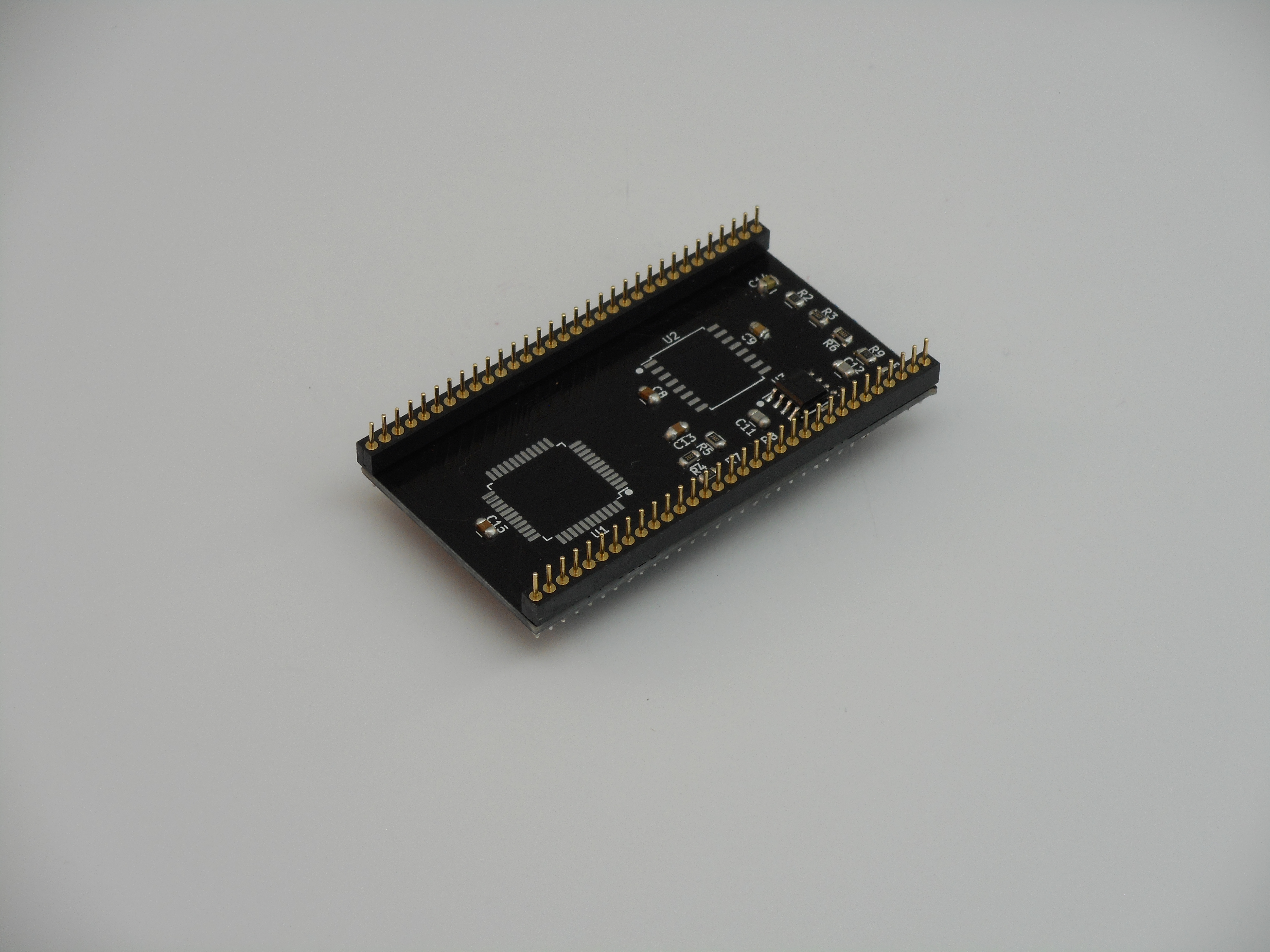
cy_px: 476
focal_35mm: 102
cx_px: 635
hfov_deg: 19.3
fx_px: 3742
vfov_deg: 14.5
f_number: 5.8
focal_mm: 18.2
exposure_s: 1/60
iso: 125
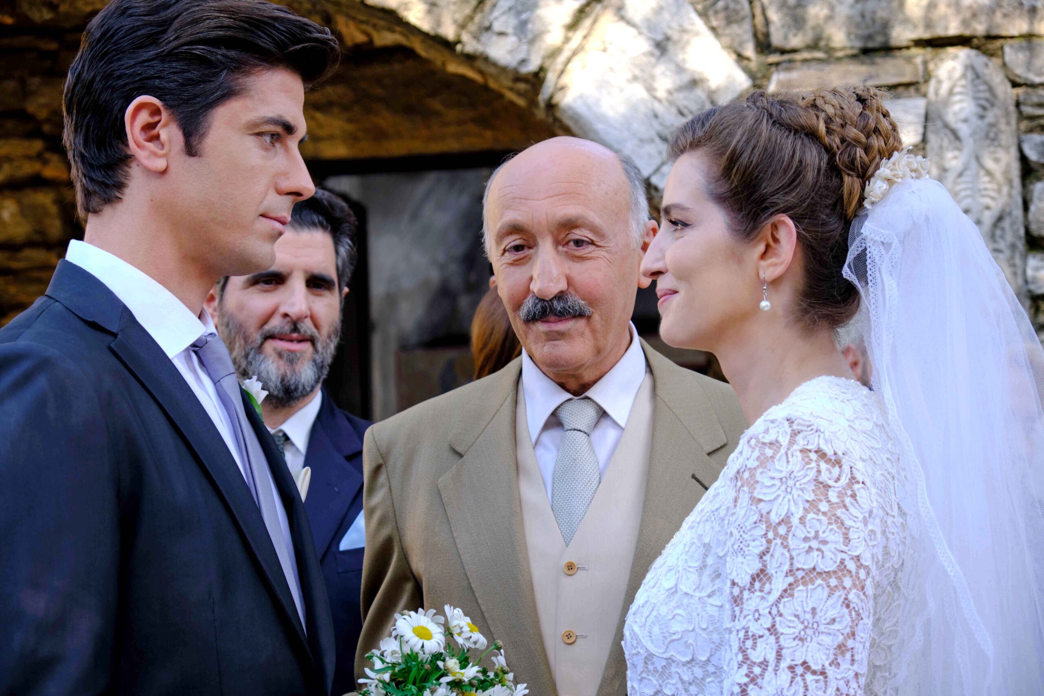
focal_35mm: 76
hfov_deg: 26.6
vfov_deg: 17.9
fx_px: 2204
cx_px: 522
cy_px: 348
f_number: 5
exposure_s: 1/110
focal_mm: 50.5
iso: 400
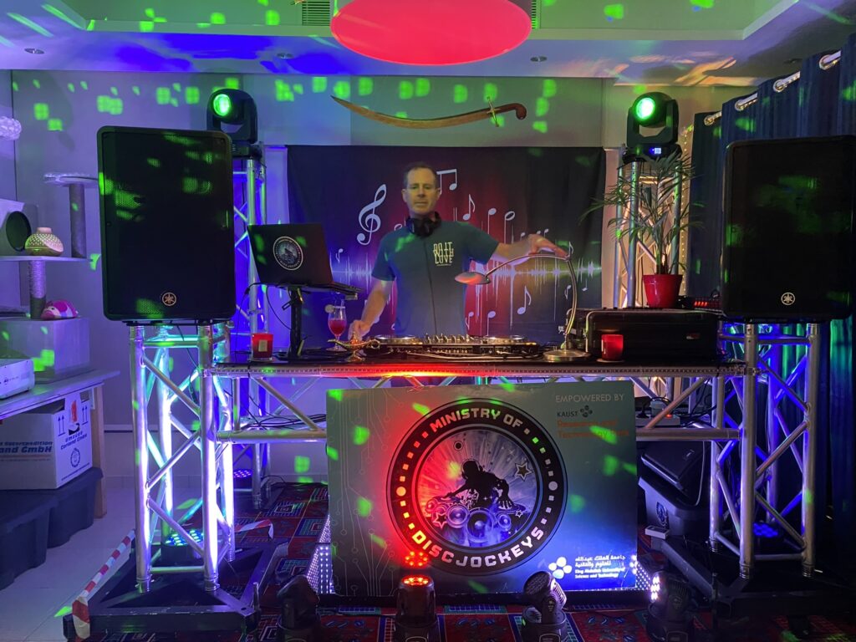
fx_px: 643
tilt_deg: -6.7
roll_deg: -0.5
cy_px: 321
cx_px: 428
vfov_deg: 53.1
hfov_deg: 67.3
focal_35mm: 26
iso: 500
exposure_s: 1/45
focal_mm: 4.25
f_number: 1.8
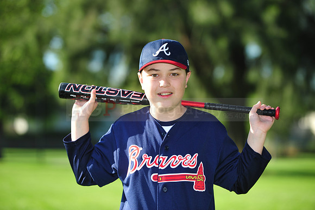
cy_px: 105
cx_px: 158
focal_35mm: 165
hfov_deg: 12.5
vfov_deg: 8.3
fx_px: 1443
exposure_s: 1/640
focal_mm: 165
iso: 200
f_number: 4.5
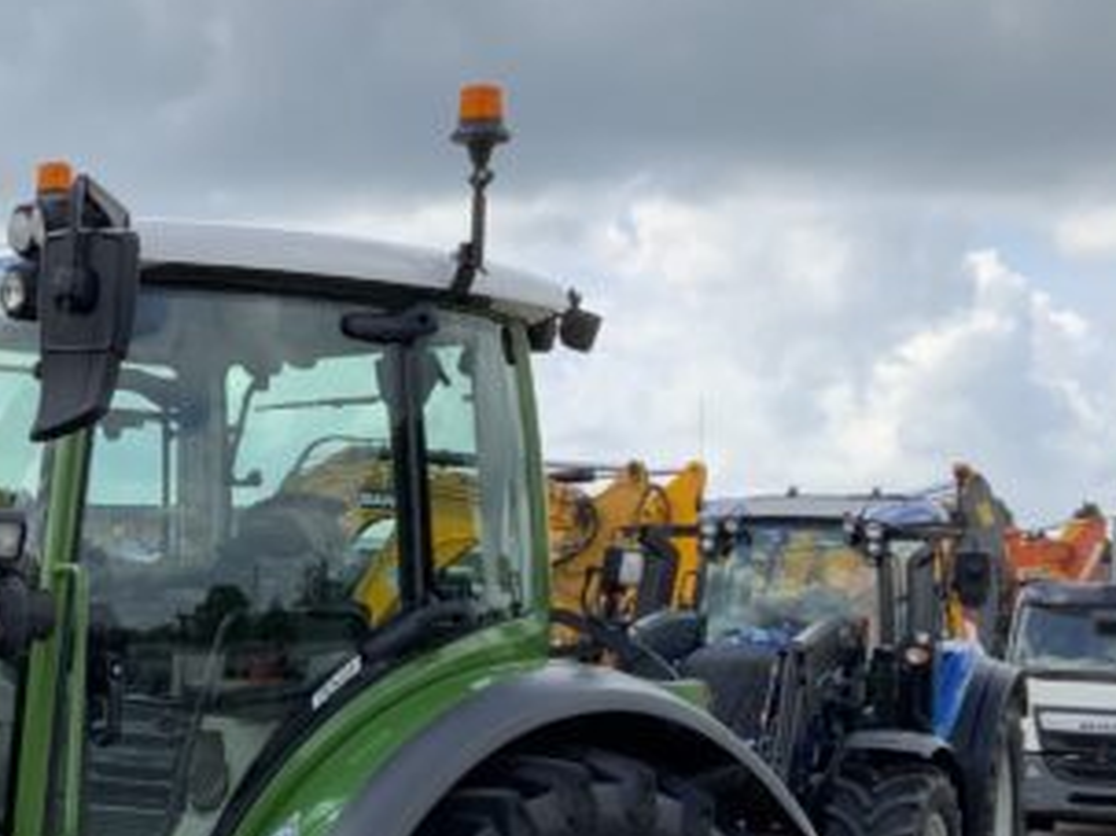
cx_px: 107
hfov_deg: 19.7
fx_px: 3158
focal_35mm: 98
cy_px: 567
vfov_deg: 15.0
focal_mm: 3
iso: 16
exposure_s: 1/482
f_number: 1.8
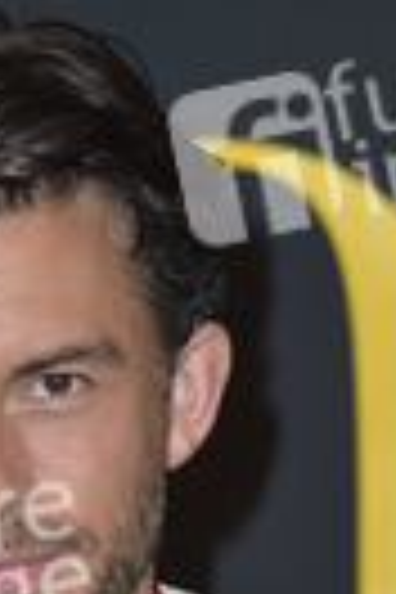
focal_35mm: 410
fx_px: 6764
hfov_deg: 3.4
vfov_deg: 5.0
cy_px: 814
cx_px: -7
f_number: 6.3
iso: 320
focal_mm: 135
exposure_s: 1/250
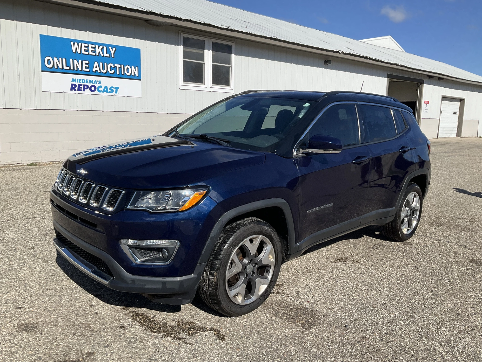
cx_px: 241
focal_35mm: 29
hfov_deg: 61.7
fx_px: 404
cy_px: 181
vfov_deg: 48.2
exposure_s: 1/2538
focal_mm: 3
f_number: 1.8
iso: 25
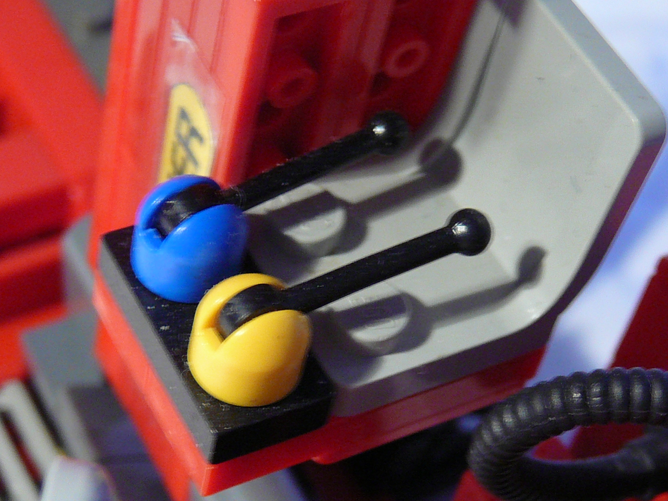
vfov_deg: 17.5
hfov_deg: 23.3
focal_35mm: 84
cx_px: 309
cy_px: 351
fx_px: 1621
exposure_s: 1/8
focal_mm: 8.2
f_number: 3.5
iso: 200
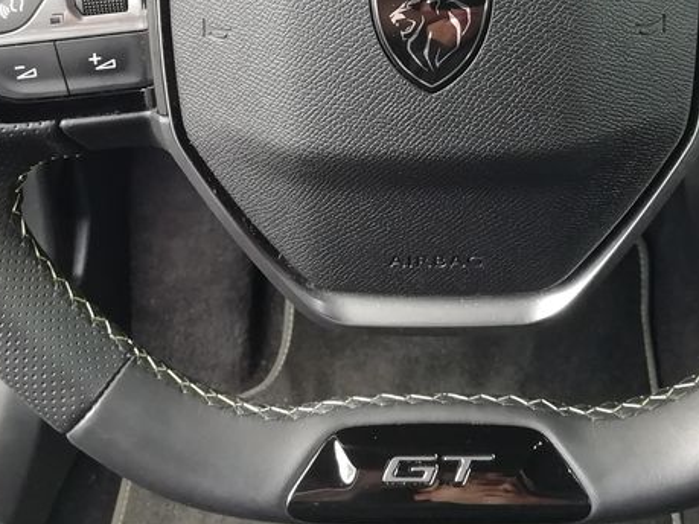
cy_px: -34
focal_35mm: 58
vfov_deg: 23.8
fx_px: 1171
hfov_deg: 33.2
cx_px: 393
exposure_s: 1/60
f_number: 2.2
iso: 100
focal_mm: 3.21
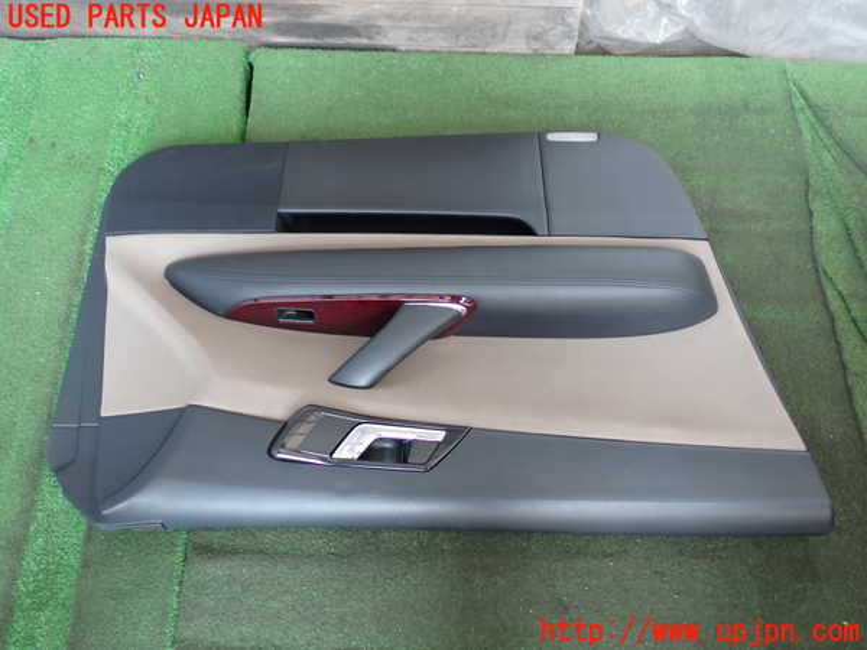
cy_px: 325
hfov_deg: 51.4
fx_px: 902
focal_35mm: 36
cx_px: 434
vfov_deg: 39.7
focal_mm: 6.37
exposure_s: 1/40
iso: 200
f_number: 2.5
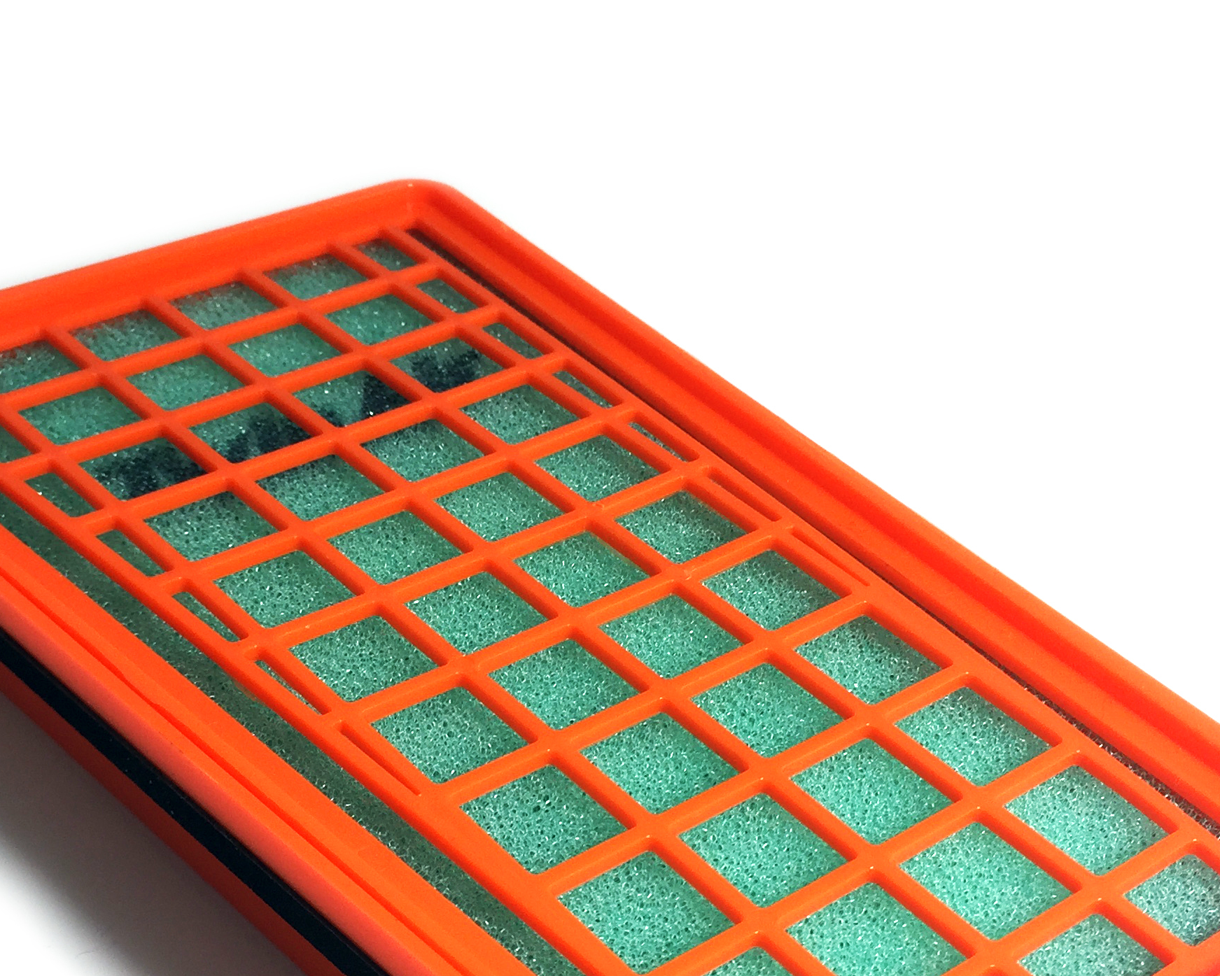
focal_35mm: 53
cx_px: 473
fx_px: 1914
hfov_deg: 35.2
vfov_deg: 28.1
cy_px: 764
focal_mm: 4.15
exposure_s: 1/117
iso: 32
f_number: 2.2
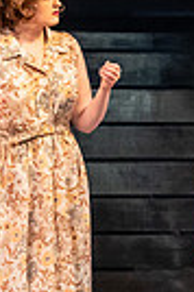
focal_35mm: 504
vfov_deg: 4.1
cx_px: 211
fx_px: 4084
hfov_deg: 2.7
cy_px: 162
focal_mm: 116
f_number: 3.5
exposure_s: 1/200
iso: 2500
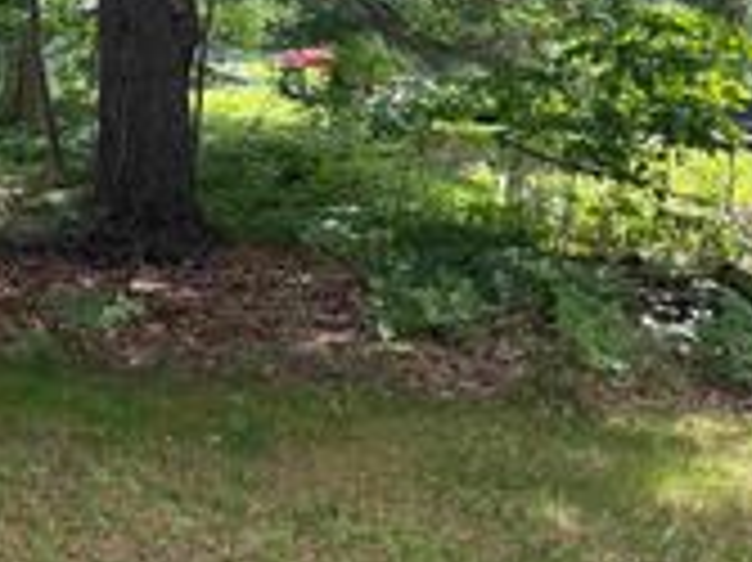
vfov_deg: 19.9
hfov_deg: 22.5
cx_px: -360
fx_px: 1563
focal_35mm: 72
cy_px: 20
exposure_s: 1/563
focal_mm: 6.76
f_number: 1.78
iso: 100
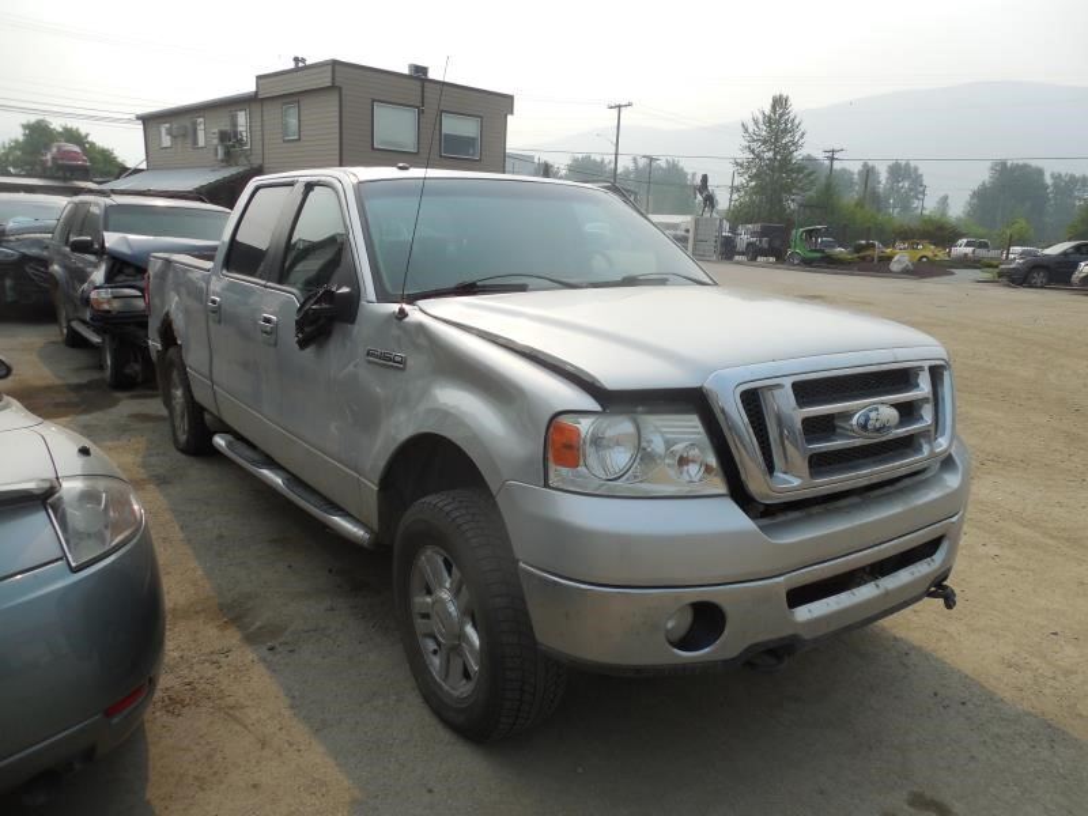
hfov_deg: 69.4
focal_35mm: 25
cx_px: 544
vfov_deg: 54.9
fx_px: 786
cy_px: 408
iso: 125
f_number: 3.3
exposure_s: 1/1250
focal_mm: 4.5
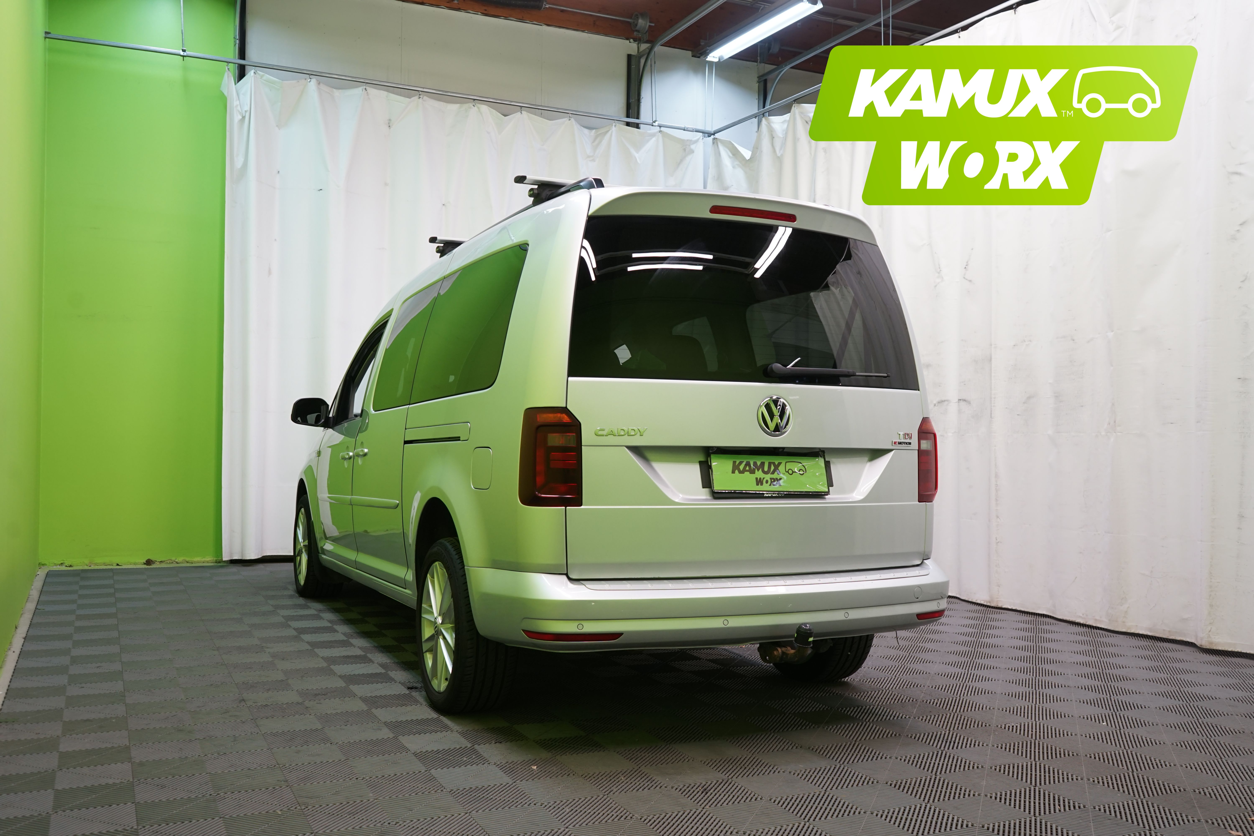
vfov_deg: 42.3
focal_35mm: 31
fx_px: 1080
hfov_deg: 60.3
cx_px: 627
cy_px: 418
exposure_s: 1/50
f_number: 5.6
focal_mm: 31
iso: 500
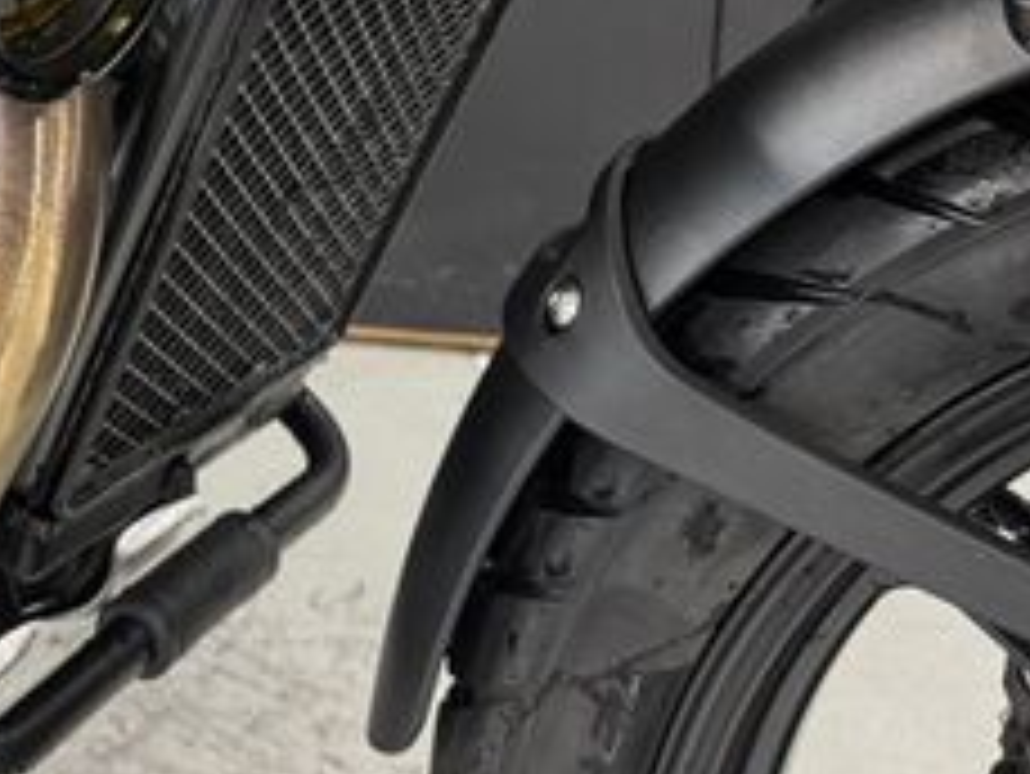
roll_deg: +3.2
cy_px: -45
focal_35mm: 67
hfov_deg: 27.3
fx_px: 1995
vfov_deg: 21.0
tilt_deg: -17.0
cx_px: 0
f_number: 1.78
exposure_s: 1/50
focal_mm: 6.76
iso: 400
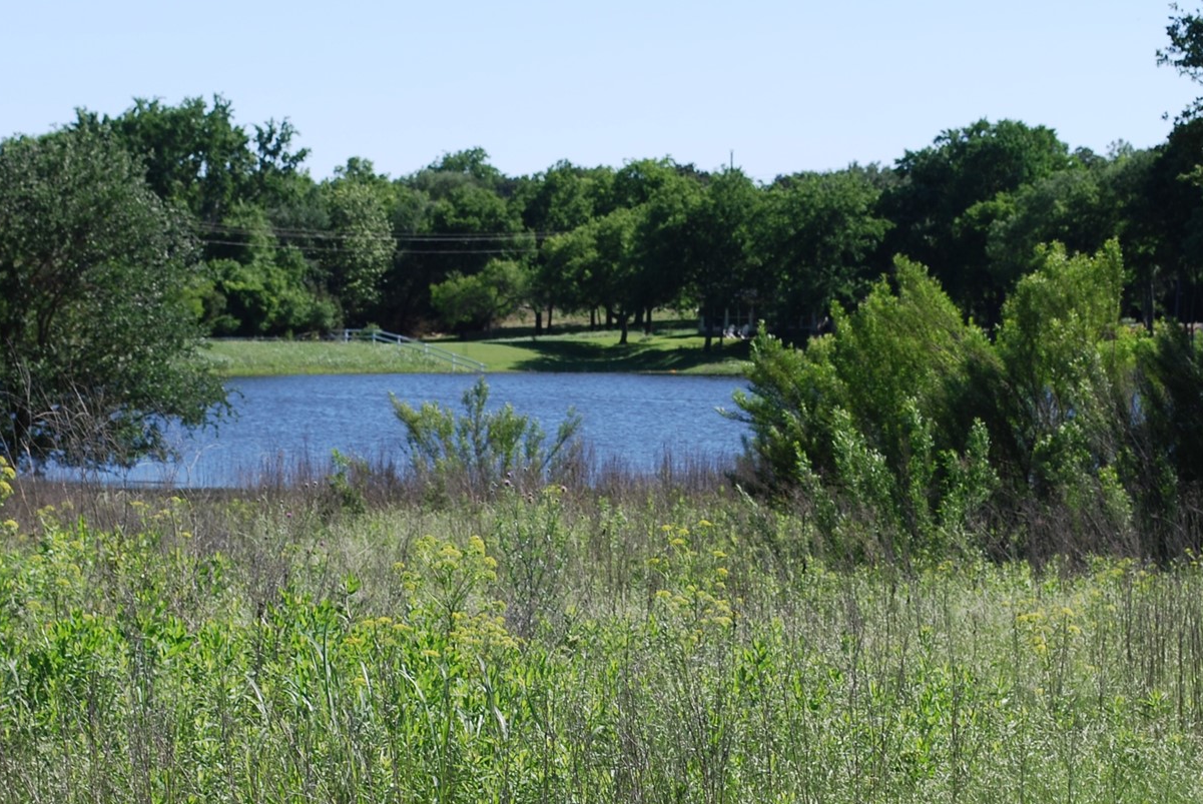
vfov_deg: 9.2
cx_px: 527
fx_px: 4980
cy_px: 478
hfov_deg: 13.8
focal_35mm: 149
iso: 100
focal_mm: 55
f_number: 7.1
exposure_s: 1/200
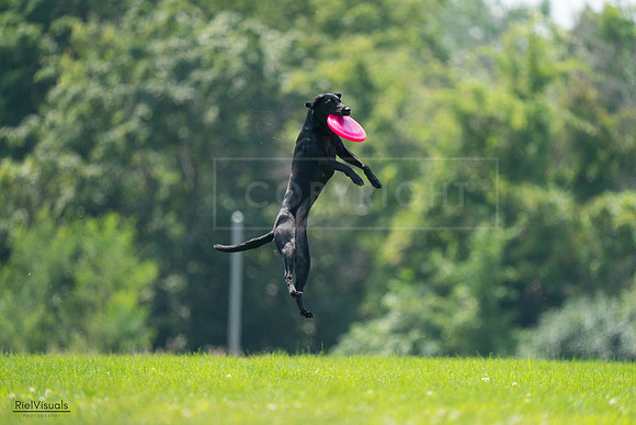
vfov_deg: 2.3
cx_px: 318
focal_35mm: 600
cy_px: 212
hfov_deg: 3.4
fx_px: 10602
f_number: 6.3
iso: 2000
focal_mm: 600
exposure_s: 1/4000
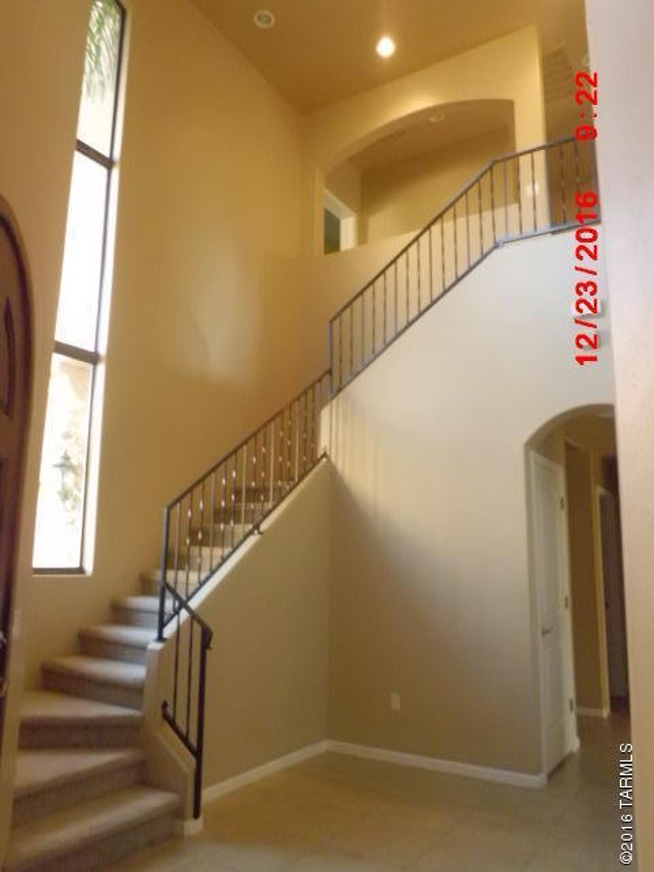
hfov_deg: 53.1
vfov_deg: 67.3
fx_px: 655
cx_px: 327
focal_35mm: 26
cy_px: 436
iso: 400
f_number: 2.8
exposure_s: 1/30
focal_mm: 4.7
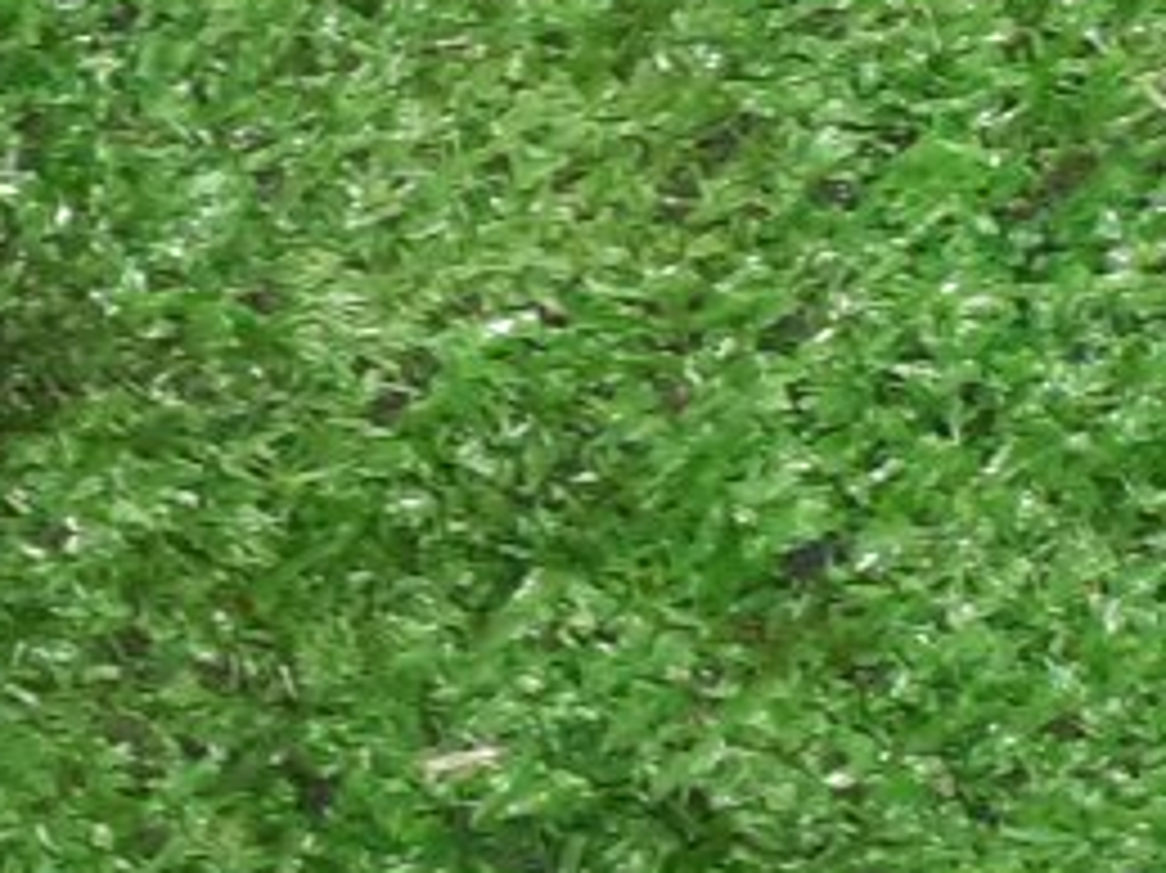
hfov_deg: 10.8
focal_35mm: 139
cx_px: -2048
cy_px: -14
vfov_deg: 10.6
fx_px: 4680
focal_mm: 4.6
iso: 311
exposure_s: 1/50
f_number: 2
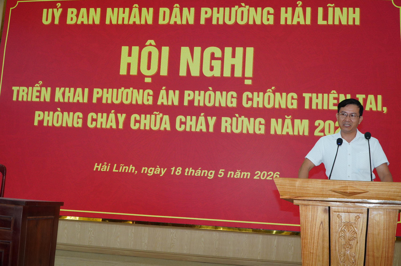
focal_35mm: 38
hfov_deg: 51.3
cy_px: 133
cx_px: 200
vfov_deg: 35.4
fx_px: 417
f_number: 9
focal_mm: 25
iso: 1250
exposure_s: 1/60
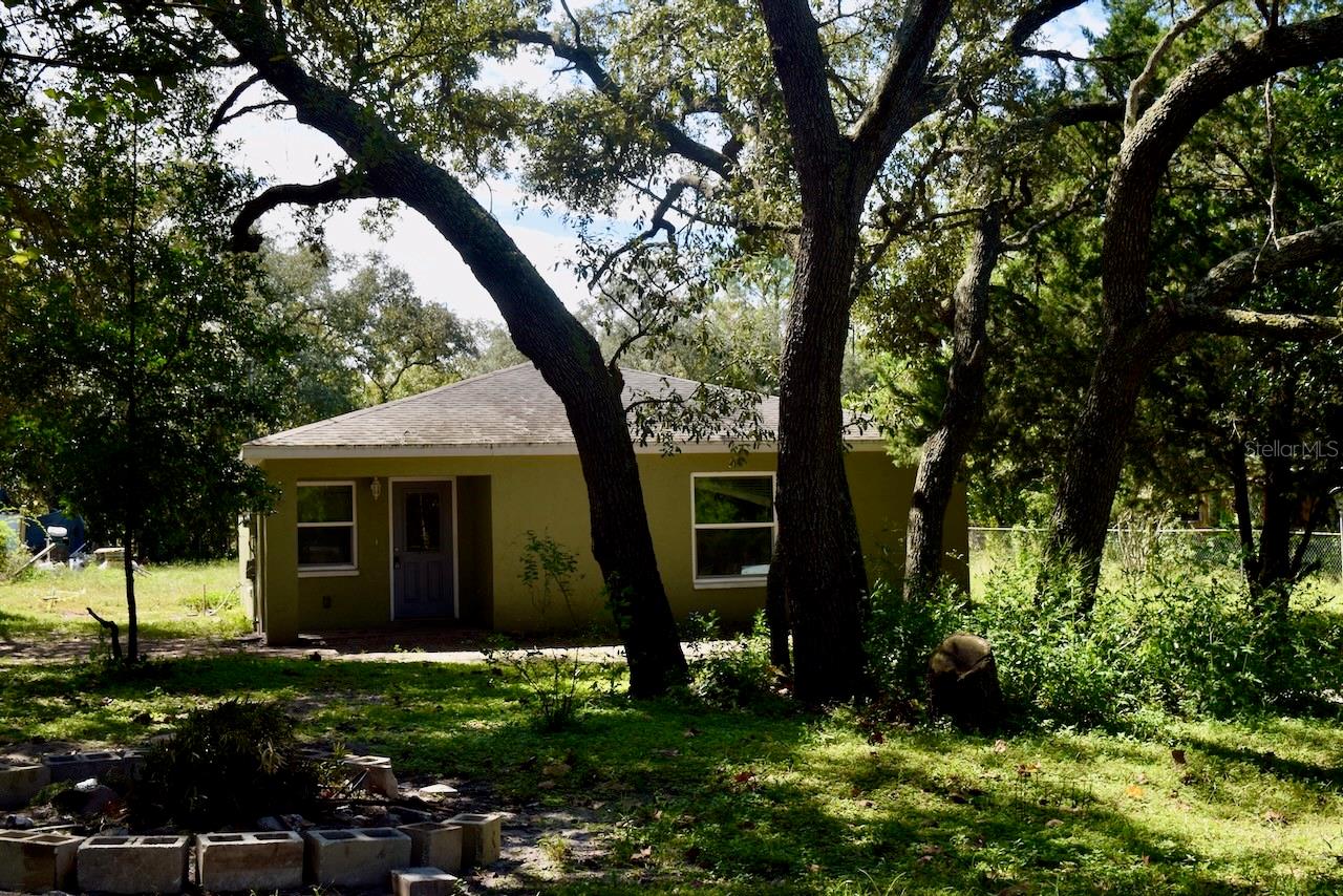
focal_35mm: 44
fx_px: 1623
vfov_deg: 30.9
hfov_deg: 45.0
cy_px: 448
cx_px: 672
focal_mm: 29
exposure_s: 1/125
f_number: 8
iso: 100
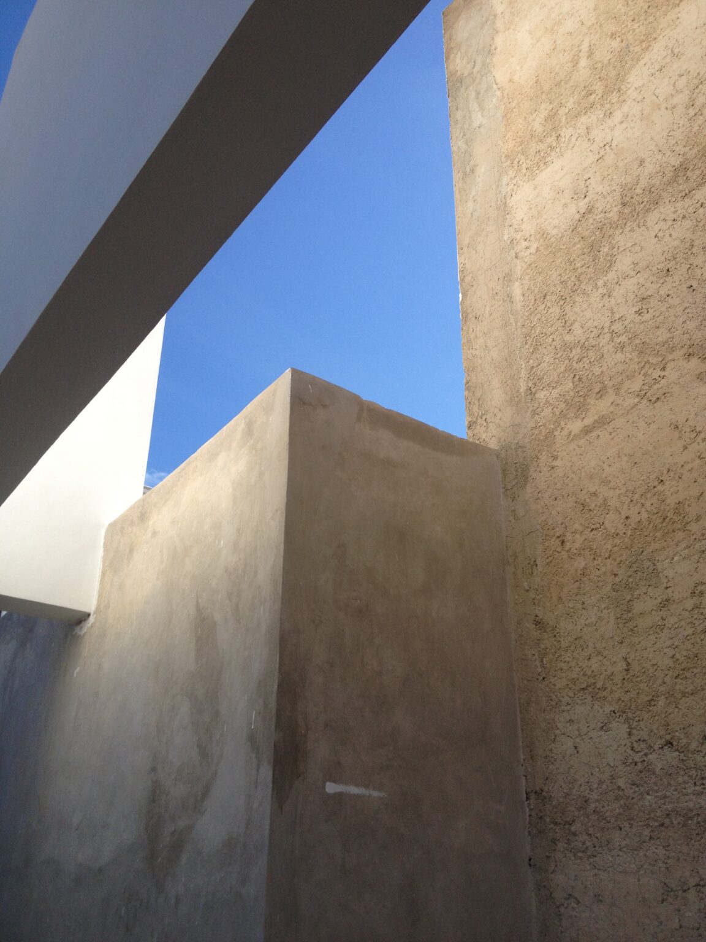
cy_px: 471
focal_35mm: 35
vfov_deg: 52.6
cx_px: 353
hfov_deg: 40.7
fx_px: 952
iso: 50
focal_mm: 4.28
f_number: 2.4
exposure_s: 1/1493
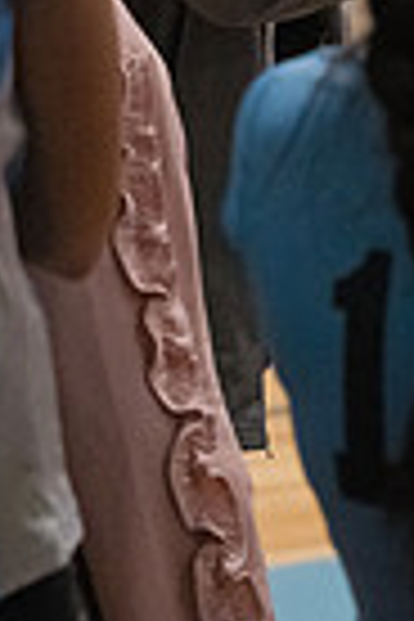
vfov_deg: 5.7
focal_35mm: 360
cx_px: 378
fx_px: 6210
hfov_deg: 3.8
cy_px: -382
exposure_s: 1/800
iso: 8000
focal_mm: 110
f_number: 4.5
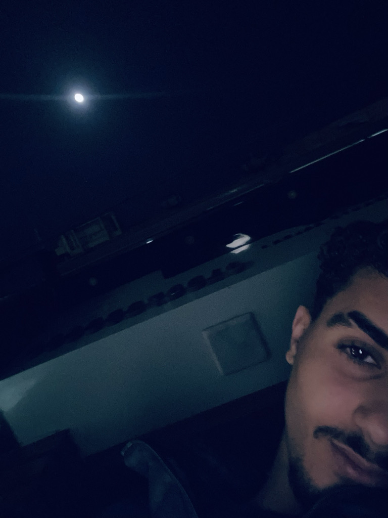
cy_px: 259
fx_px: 448
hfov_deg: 46.8
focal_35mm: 30
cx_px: 194
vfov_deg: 60.0
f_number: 2.2
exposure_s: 1/16
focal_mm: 2.71
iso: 640
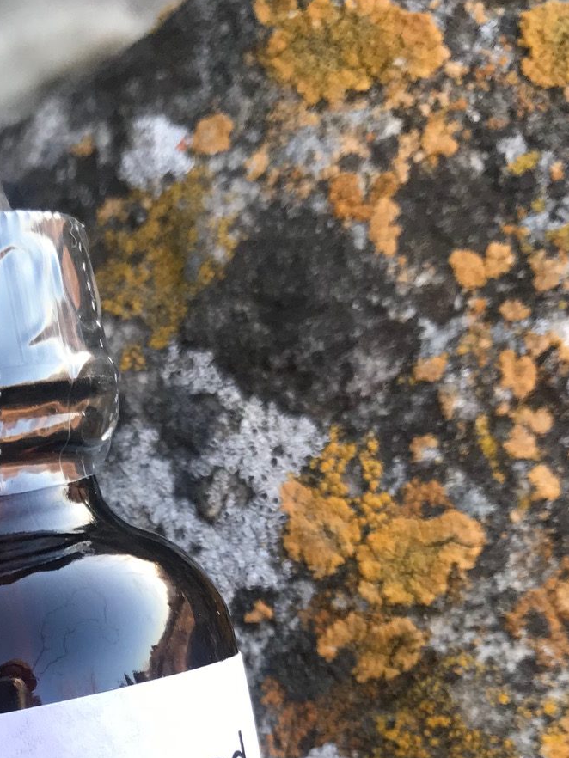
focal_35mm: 64
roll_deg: +25.9
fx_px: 1402
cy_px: 790
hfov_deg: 21.9
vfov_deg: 28.1
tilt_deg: -40.2
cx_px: -29
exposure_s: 1/90
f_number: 1.8
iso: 40
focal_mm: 3.99
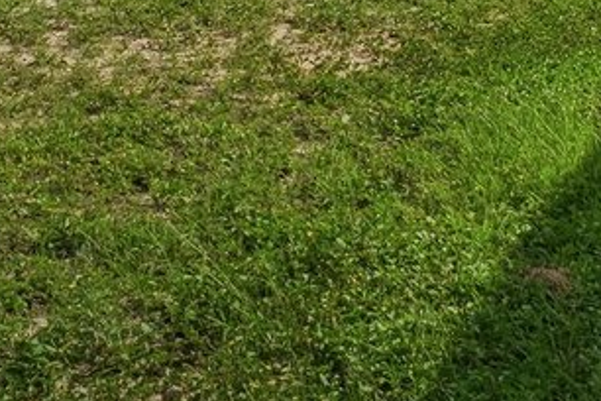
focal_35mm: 127
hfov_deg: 16.1
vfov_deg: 9.8
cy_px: -480
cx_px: 308
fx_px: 2120
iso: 800
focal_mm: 24
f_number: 8
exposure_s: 1/1600
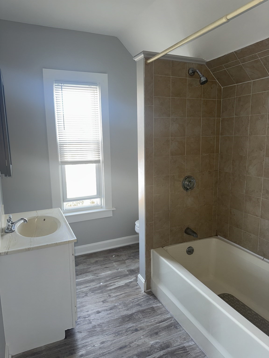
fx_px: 249
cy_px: 179
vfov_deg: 71.6
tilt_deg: -10.5
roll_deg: +1.7
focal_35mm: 24
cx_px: 134
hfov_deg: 56.8
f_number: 1.78
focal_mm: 6.76
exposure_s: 1/22
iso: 80
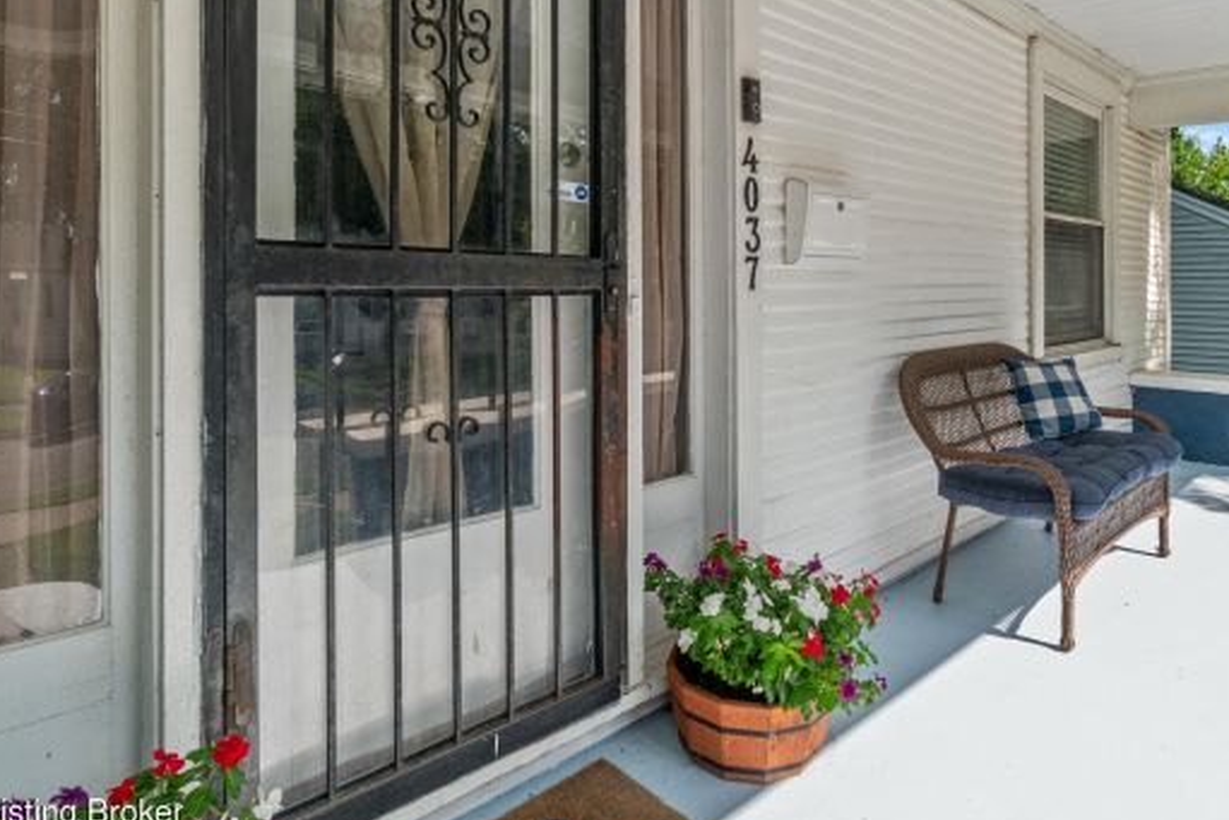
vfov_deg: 55.9
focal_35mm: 22
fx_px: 751
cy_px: 265
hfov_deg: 77.1
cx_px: 772
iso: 400
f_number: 8
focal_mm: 10
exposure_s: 1/640
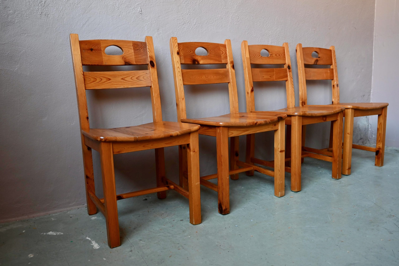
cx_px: 200
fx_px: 333
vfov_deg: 43.6
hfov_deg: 61.9
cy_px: 133
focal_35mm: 30
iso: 800
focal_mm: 30
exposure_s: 1/50
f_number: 4
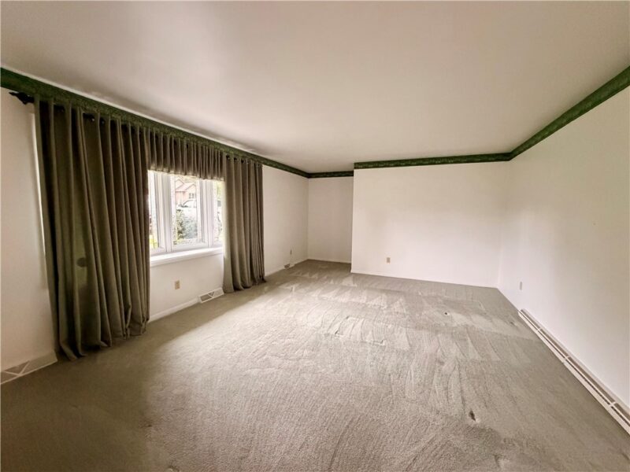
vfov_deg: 85.7
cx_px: 315
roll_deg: -0.5
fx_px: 255
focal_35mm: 14
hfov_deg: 102.1
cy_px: 236
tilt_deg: -5.3
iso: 1000
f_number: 2.2
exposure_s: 1/60
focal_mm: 2.22
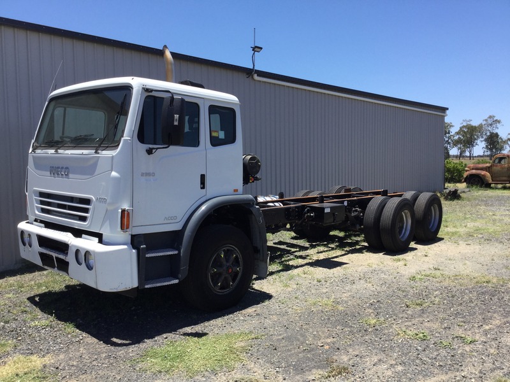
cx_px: 255
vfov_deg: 45.4
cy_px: 191
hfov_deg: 58.4
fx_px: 457
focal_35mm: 31
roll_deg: +0.3
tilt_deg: -5.9
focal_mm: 3.3
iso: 25
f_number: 2.4
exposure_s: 1/1058
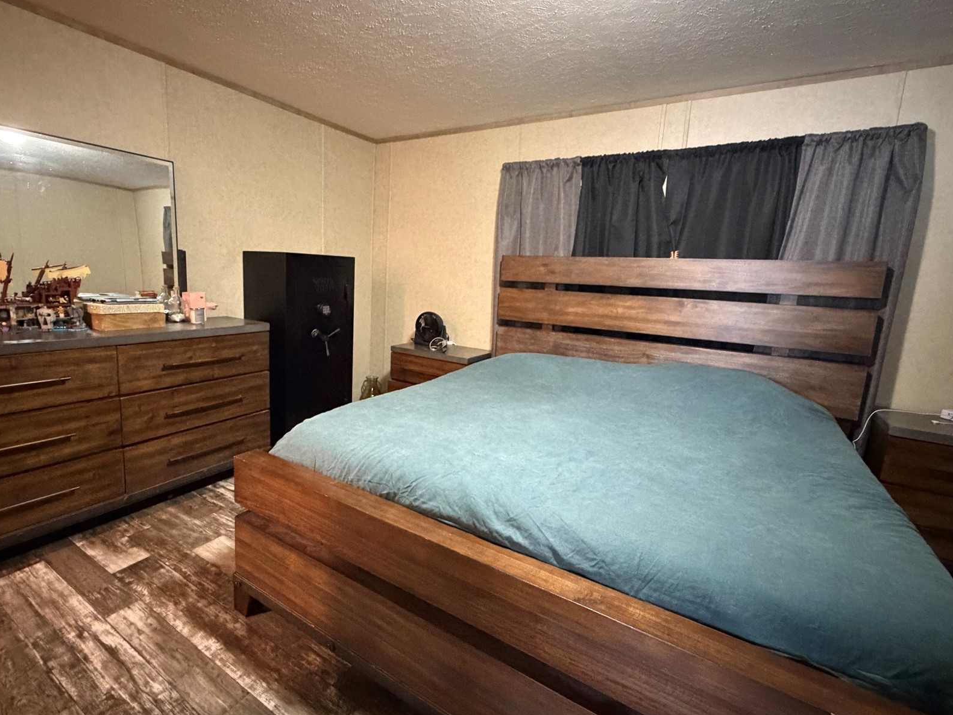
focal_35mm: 17
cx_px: 438
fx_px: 468
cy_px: 344
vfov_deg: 74.7
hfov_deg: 90.8
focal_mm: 2.22
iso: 1250
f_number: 2.2
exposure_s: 1/40
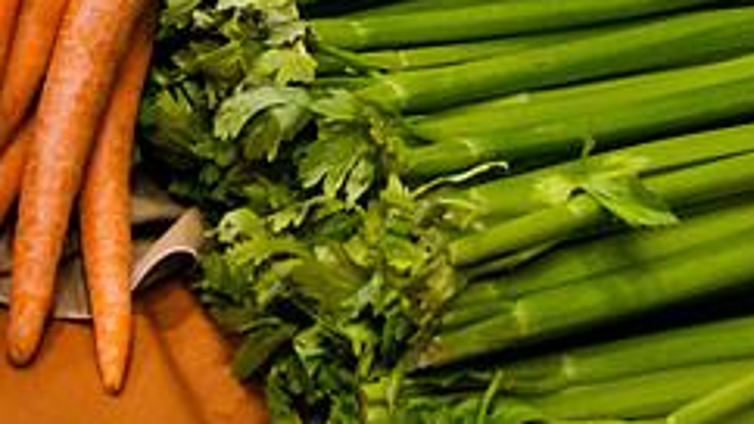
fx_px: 1959
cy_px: -55
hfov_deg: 21.0
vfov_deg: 12.1
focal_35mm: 98
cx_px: 773
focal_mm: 26
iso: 800
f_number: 4.5
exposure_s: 1/100
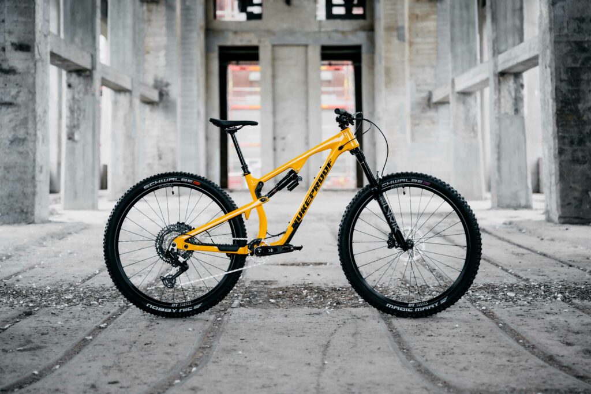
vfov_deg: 19.5
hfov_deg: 28.8
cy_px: 197
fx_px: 1149
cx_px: 296
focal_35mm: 70
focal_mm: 70
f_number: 2.8
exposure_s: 1/250
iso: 640
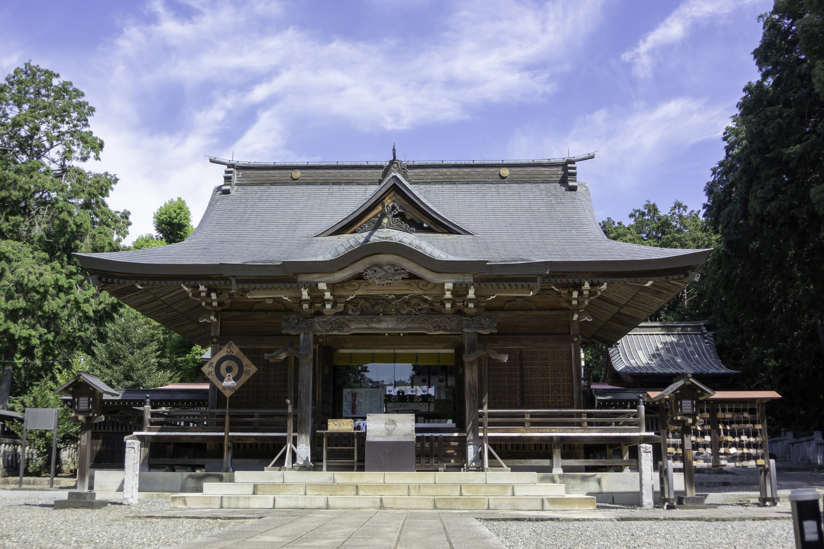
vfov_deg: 34.2
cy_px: 274
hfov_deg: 49.6
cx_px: 412
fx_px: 893
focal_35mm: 39
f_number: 4.5
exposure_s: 1/640
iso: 160
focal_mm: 14.5
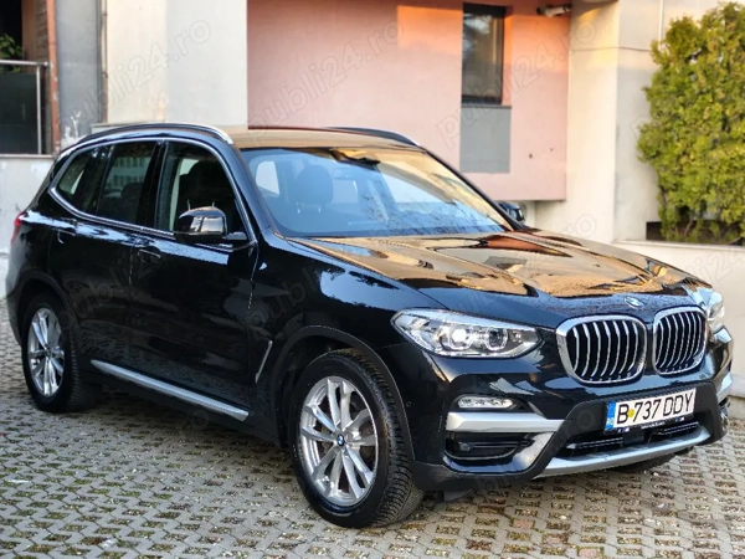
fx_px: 1248
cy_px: 280
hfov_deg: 33.2
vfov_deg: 25.2
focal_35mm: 58
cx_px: 372
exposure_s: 1/100
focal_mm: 8.72
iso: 64
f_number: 1.63
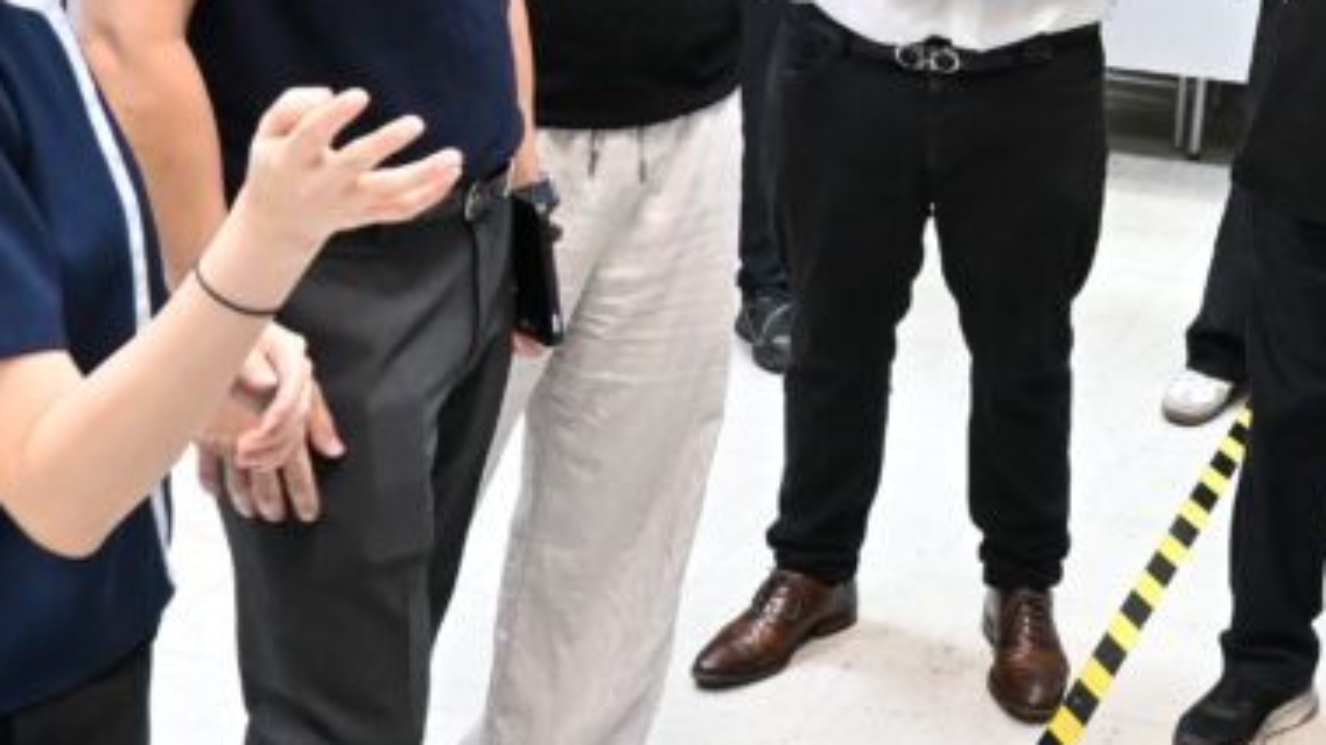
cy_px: -114
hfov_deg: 29.4
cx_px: 1253
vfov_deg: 17.0
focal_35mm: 68
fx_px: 2390
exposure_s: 1/60
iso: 2200
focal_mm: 16
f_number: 4
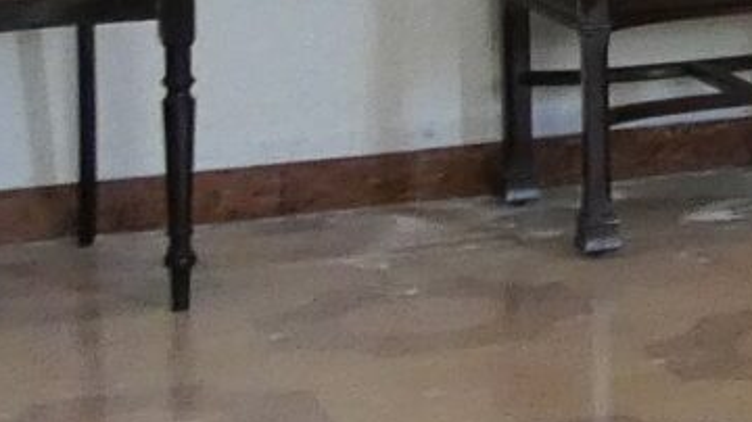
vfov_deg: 7.6
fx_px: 3089
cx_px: 1684
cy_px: -269
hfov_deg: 11.8
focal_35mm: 155
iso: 200
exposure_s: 1/60
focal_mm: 3.6
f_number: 2.8
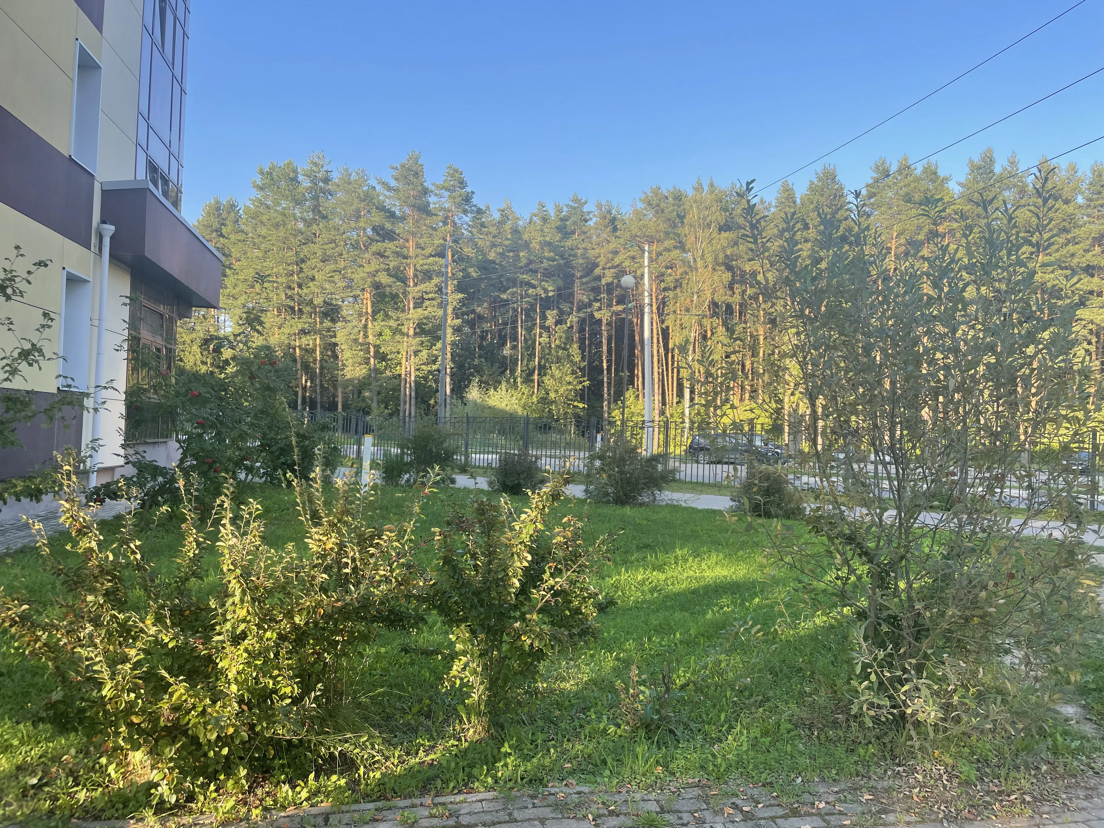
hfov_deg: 67.3
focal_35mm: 26
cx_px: 552
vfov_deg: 53.1
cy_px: 414
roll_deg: -1.9
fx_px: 829
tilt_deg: +1.4
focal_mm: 4.2
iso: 32
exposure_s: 1/487
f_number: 1.6
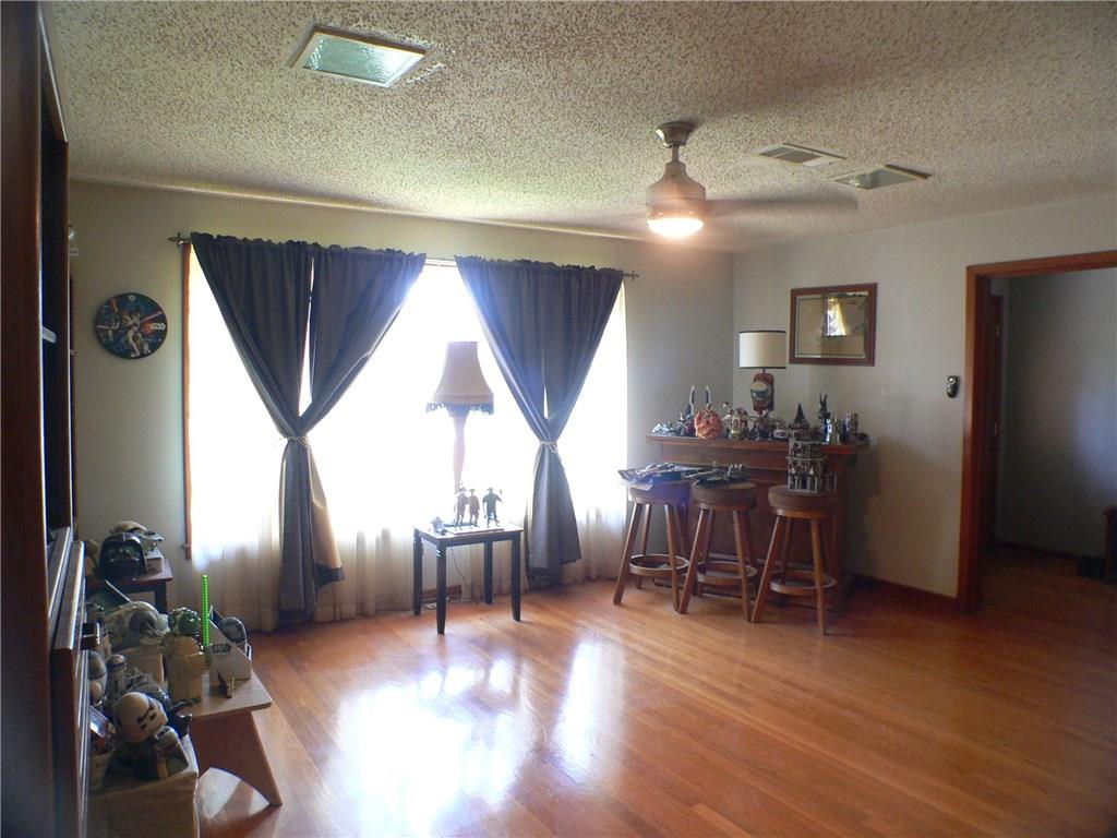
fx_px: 1162
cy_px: 419
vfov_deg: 39.7
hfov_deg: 51.4
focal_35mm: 36
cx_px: 558
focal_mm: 6
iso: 200
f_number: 2.8
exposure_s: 1/13
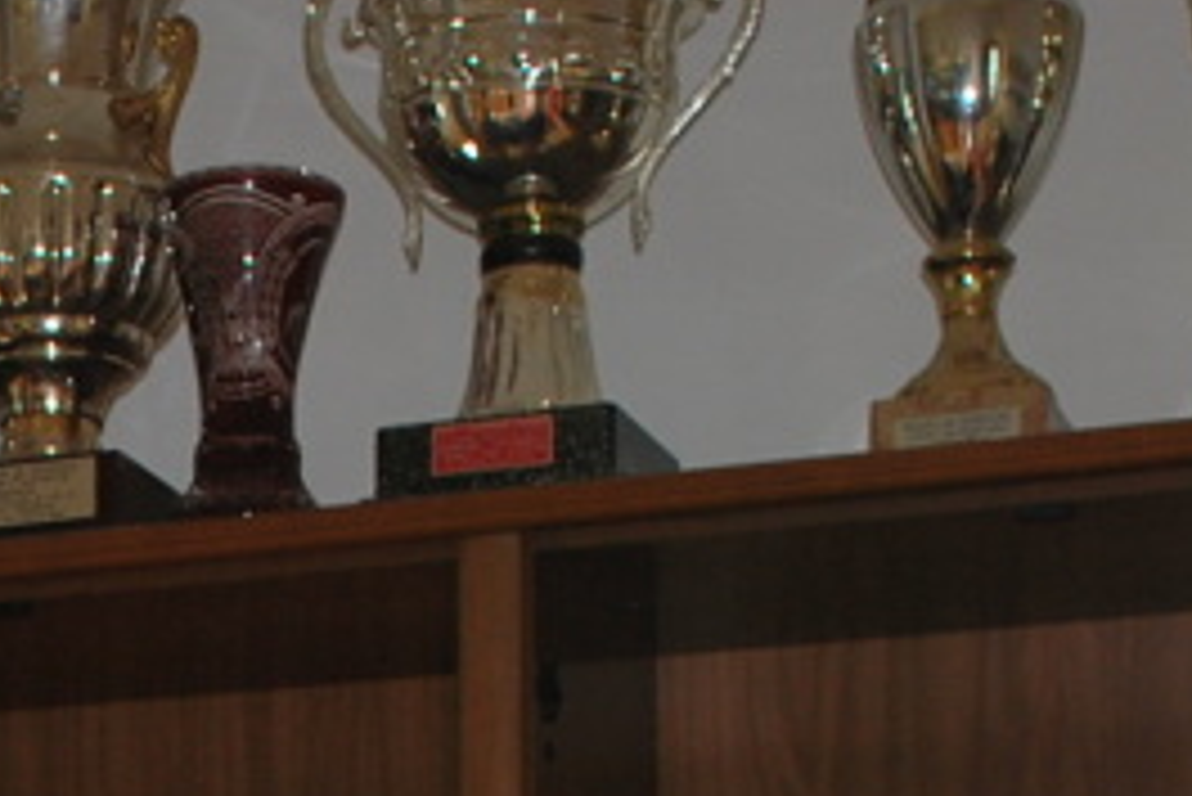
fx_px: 4605
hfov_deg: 14.3
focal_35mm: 139
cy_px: 1315
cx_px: -225
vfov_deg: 9.5
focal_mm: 24
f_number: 4
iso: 200
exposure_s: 1/60
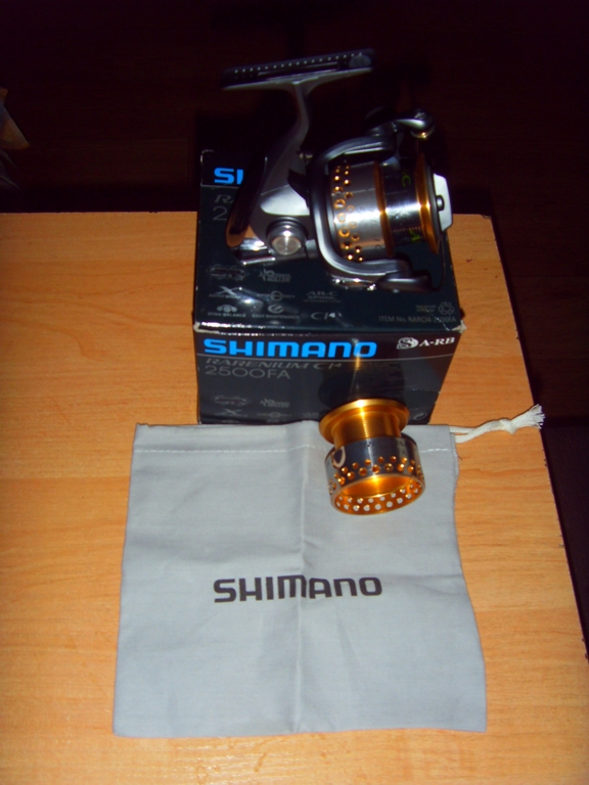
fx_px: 885
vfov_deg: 47.9
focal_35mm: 39
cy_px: 392
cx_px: 294
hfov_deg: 36.8
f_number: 3.5
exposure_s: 1/45
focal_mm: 6.6
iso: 100
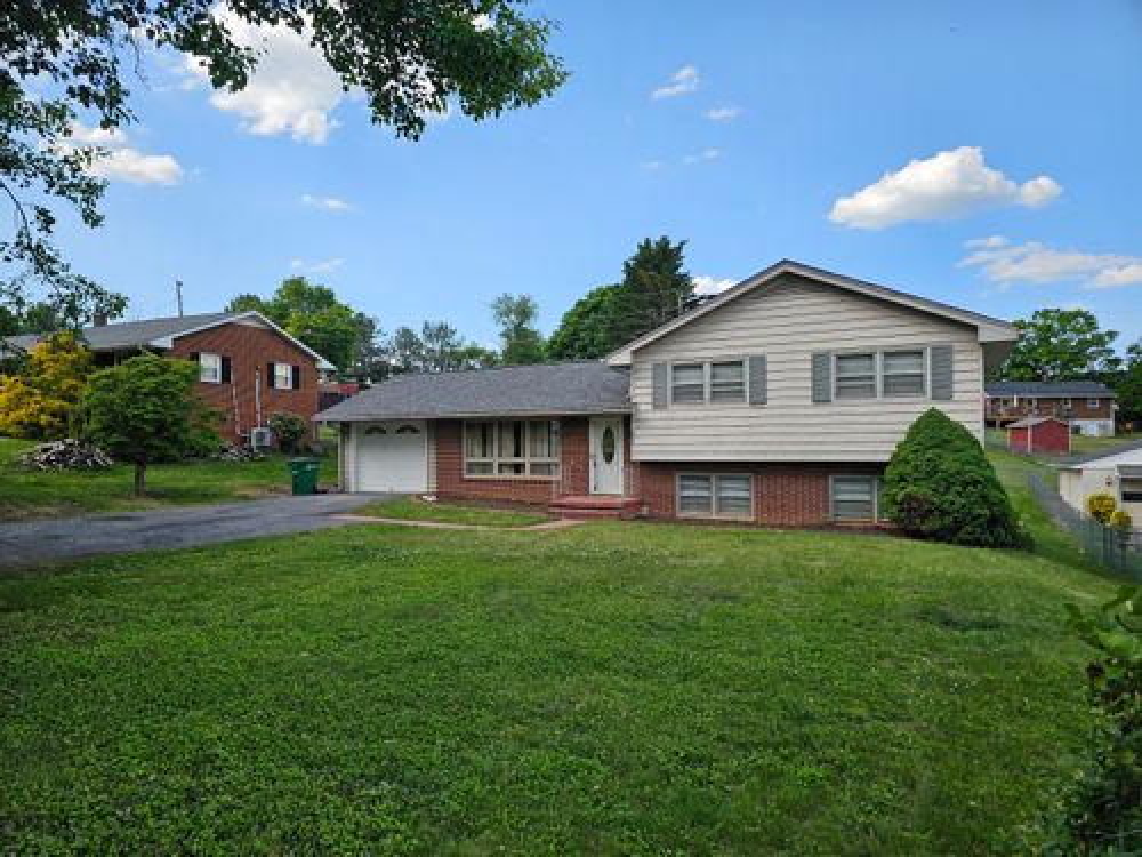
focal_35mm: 23
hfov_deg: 73.9
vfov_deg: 58.9
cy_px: 428
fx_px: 759
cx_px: 571
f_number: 1.7
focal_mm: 6.3
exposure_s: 1/585
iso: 12
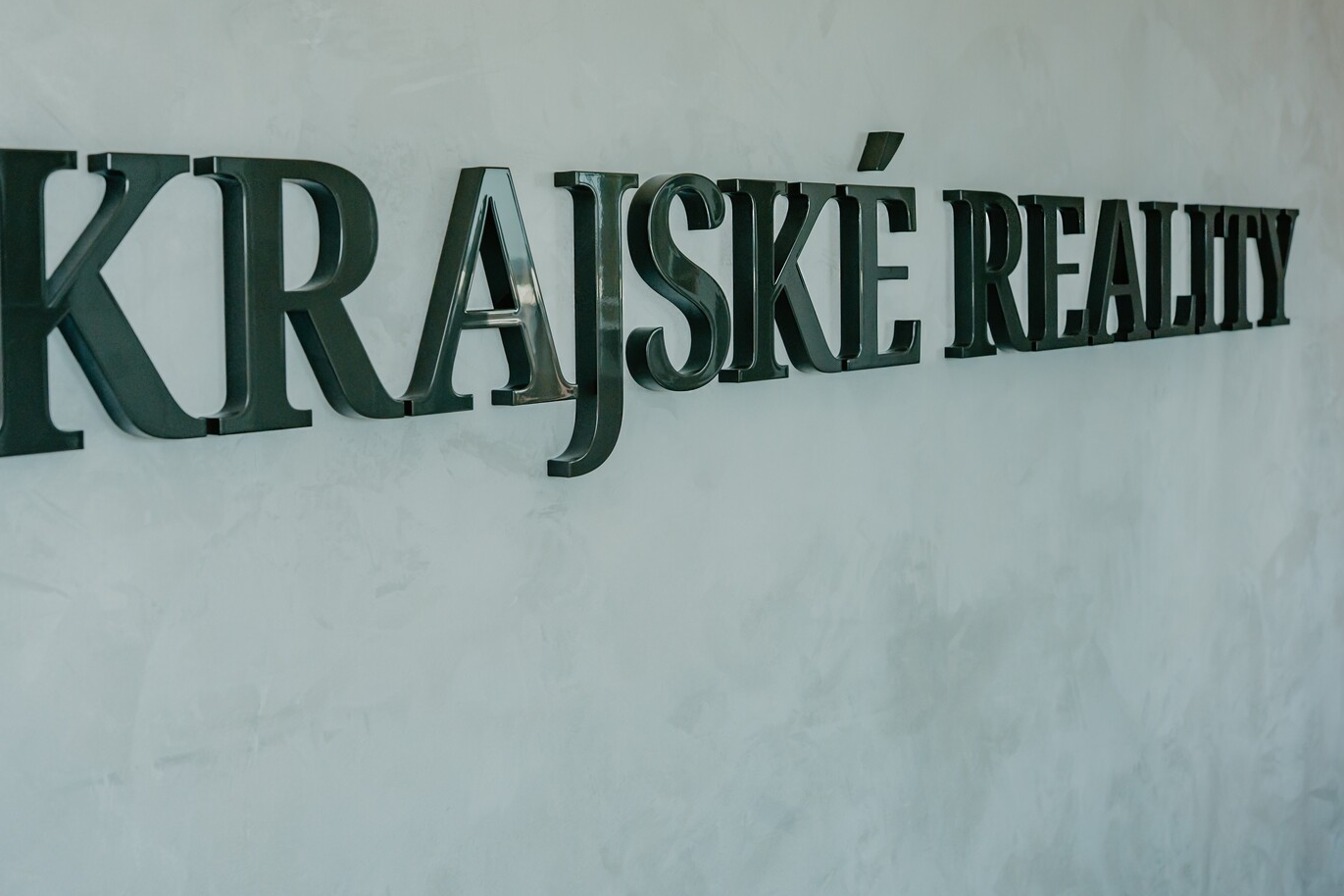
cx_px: 526
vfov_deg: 27.4
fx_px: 1829
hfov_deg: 40.1
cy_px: 341
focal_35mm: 49
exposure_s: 1/400
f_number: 5.6
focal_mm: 35
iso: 640
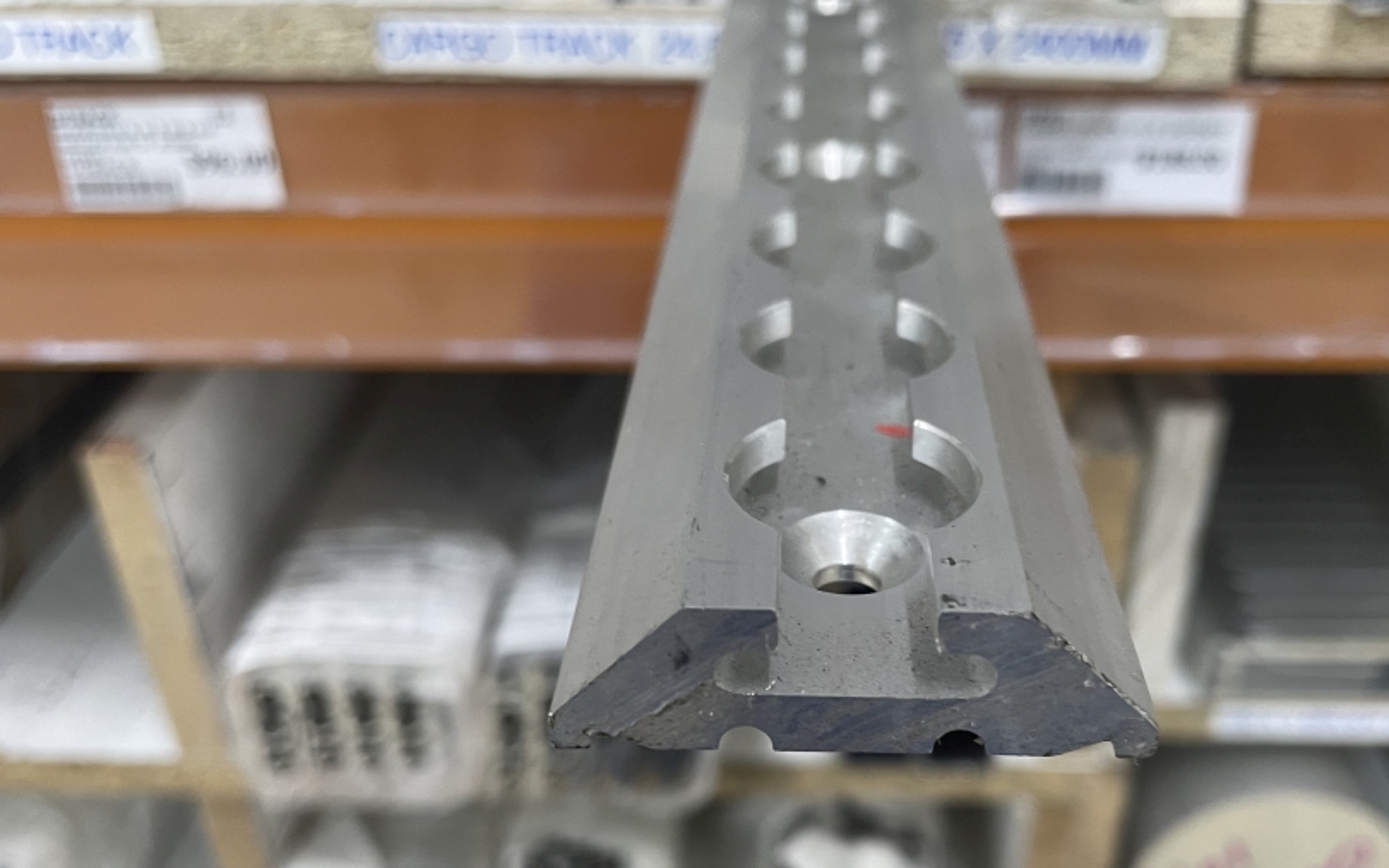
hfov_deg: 56.4
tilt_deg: -33.8
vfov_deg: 37.1
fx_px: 1287
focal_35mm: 34
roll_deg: +0.2
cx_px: 808
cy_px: 534
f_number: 1.6
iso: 160
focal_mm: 4.2
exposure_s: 1/50
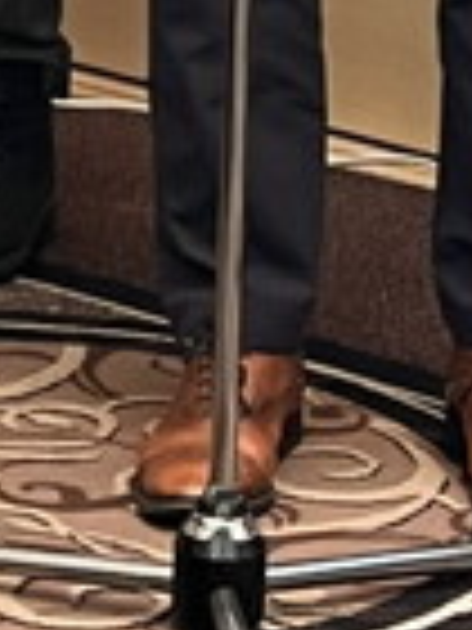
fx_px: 4763
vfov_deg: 6.9
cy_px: -1125
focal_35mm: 262
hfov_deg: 5.7
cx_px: 99
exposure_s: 1/50
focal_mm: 5.1
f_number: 1.6
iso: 160
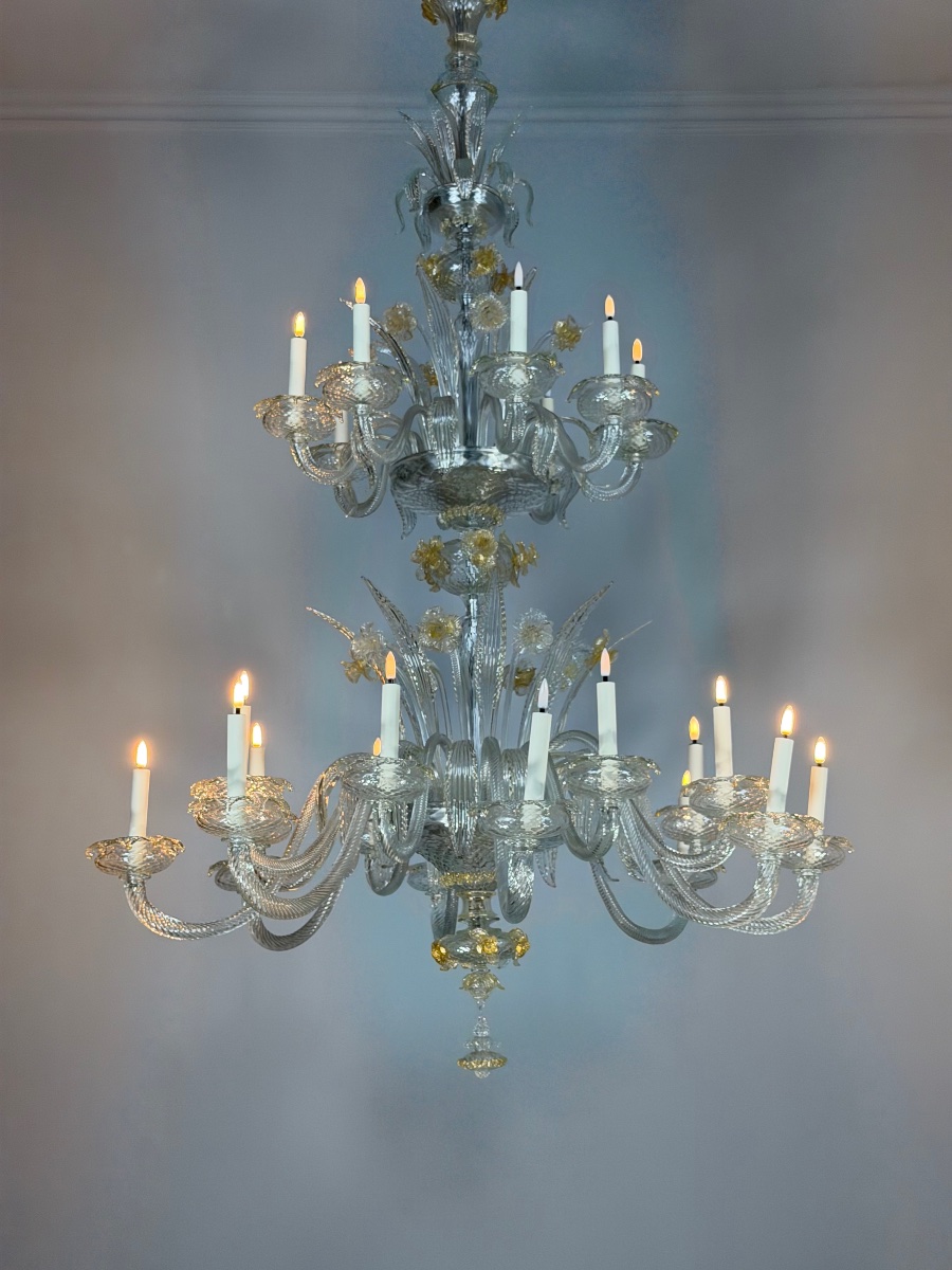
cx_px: 476
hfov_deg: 30.3
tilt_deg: +12.0
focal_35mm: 48
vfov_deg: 39.7
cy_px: 635
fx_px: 1760
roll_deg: +1.0
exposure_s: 1/100
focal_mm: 6.76
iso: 64
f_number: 1.78
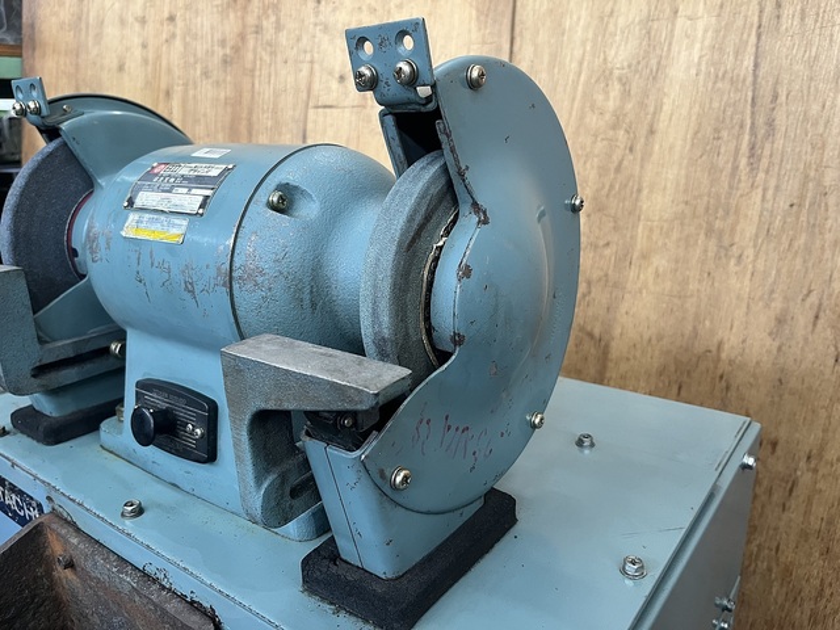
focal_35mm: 26
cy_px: 315
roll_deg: +1.6
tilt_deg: -15.5
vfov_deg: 53.1
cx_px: 420
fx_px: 631
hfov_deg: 67.3
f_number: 1.6
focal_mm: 5.1
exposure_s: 1/60
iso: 125
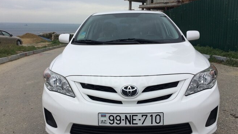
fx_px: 202
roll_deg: -1.4
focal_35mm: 32
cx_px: 119
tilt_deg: -17.8
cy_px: 80
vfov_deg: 36.6
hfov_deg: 61.0
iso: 32
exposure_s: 1/1953
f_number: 2.2
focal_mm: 4.15
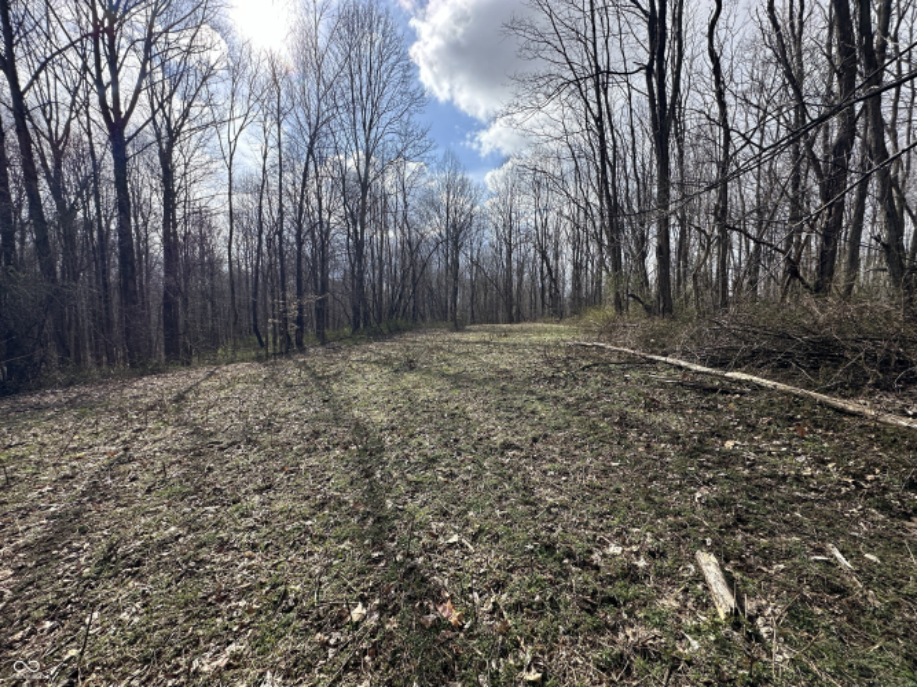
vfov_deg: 85.7
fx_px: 371
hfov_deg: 102.1
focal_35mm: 14
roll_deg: +0.9
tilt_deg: -5.9
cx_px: 458
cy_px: 344
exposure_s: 1/1276
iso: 40
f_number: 2.2
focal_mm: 2.22
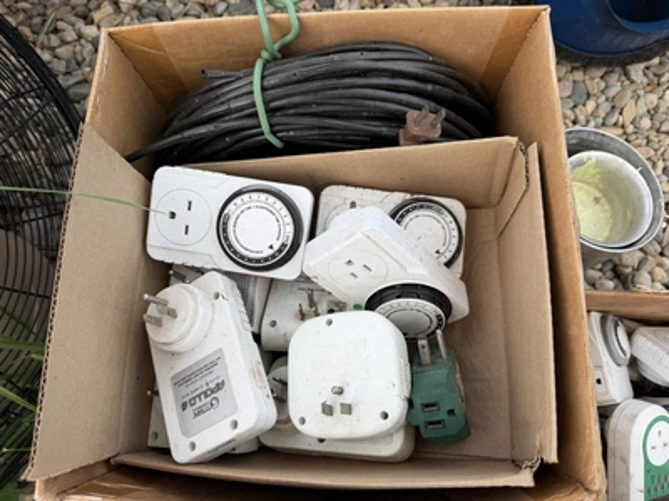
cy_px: 250
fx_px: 464
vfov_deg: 56.8
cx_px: 334
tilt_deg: -74.8
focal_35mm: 24
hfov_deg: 71.6
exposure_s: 1/813
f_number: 1.78
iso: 80
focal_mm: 6.76
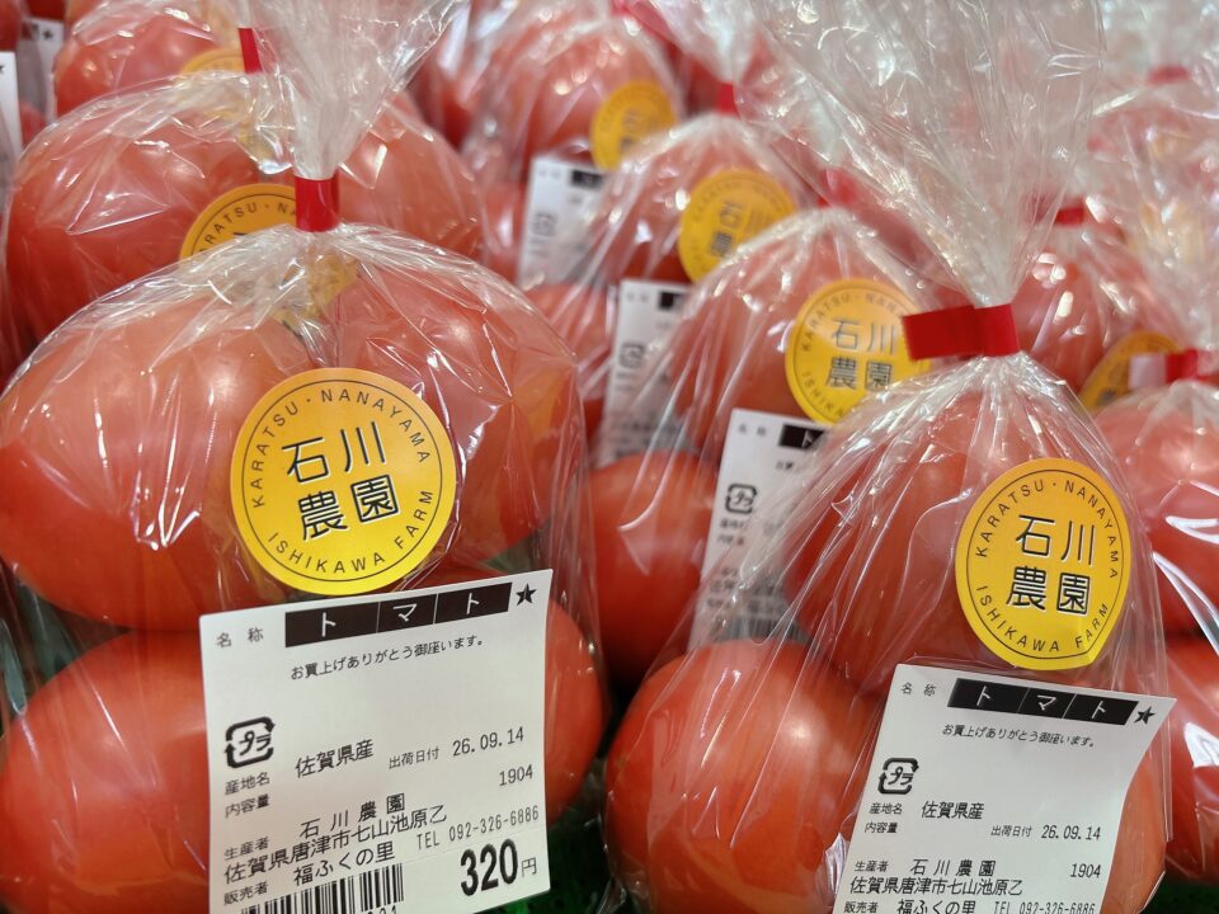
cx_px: 610
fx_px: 916
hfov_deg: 67.3
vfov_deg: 53.1
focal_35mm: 26
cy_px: 457
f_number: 1.6
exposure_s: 1/60
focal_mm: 5.96
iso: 100
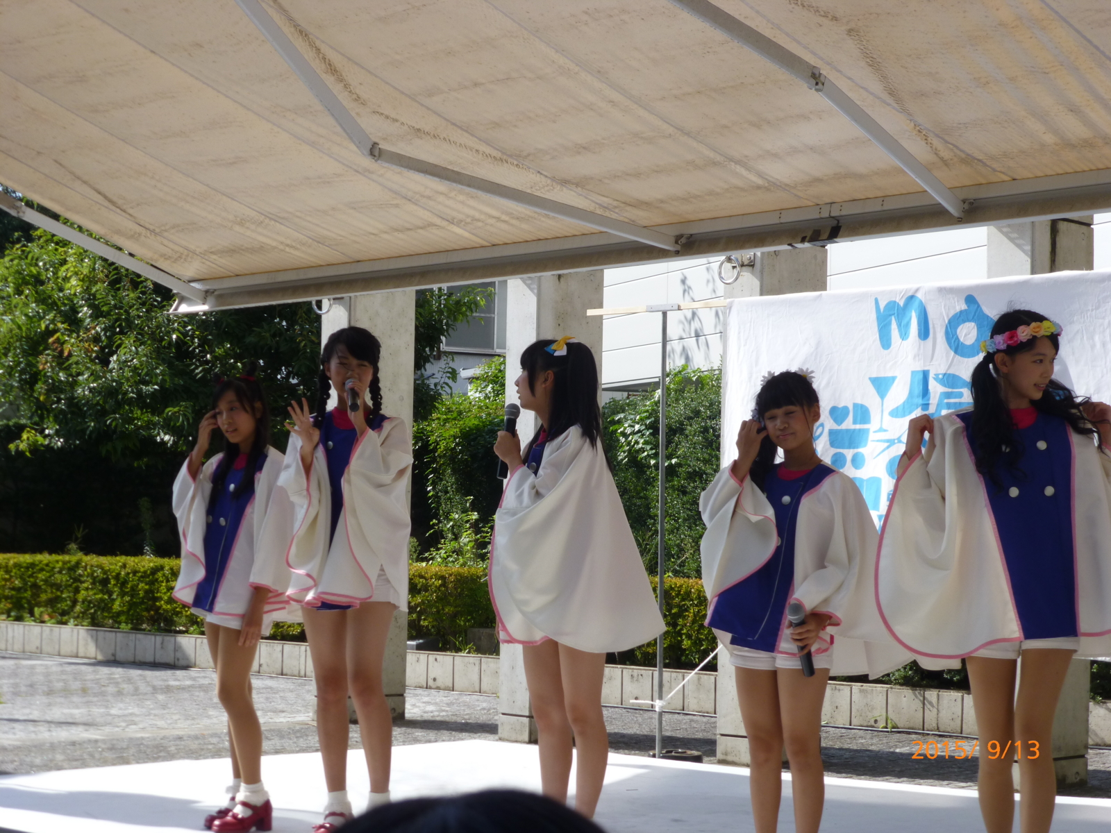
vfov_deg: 19.6
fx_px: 2407
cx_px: 556
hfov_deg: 26.0
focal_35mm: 75
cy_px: 416
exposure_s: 1/400
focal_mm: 13.3
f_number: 5
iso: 100
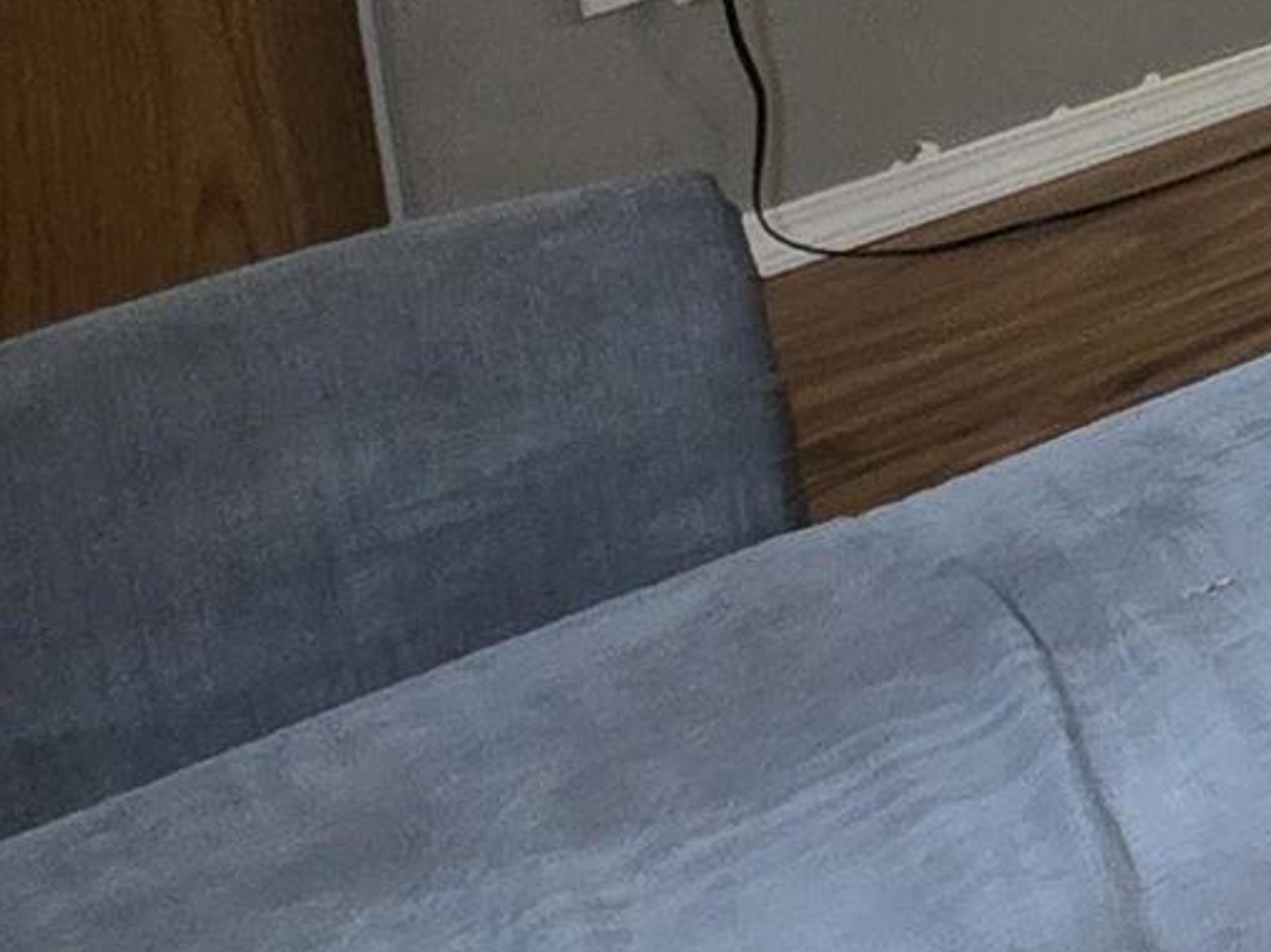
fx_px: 2899
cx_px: 3454
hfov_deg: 13.0
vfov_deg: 14.7
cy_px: -1042
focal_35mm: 79
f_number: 1.9
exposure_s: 1/60
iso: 320
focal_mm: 2.2
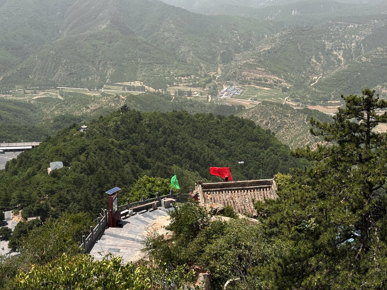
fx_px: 537
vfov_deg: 30.3
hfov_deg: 39.7
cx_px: 194
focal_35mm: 48
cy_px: 145
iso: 64
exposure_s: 1/2513
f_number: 1.78
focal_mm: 6.76
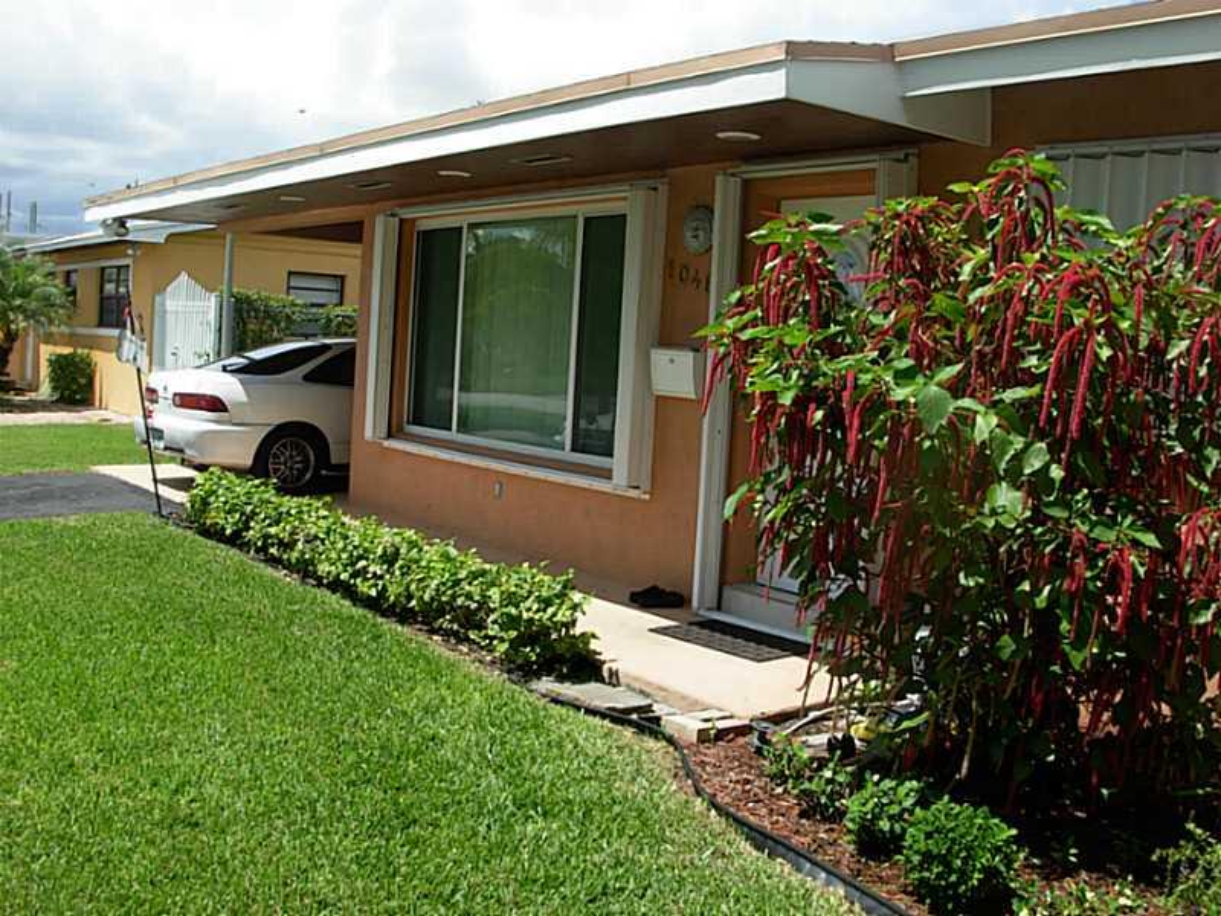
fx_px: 1340
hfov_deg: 49.0
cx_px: 610
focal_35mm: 38
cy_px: 458
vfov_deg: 37.7
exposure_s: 1/373
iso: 79
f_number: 4.9
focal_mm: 6.3
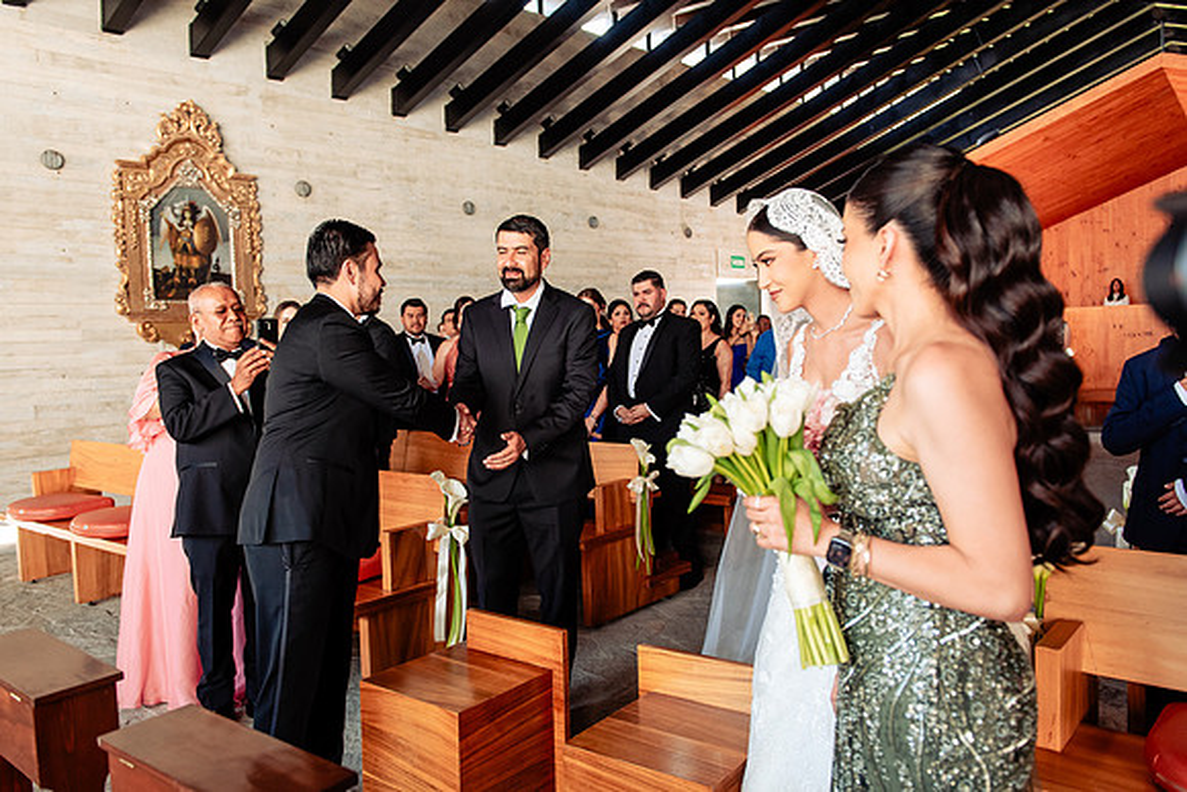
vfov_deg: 45.5
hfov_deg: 64.3
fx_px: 945
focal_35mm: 29
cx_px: 582
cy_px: 388
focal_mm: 27
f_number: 3.5
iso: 800
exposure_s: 1/320
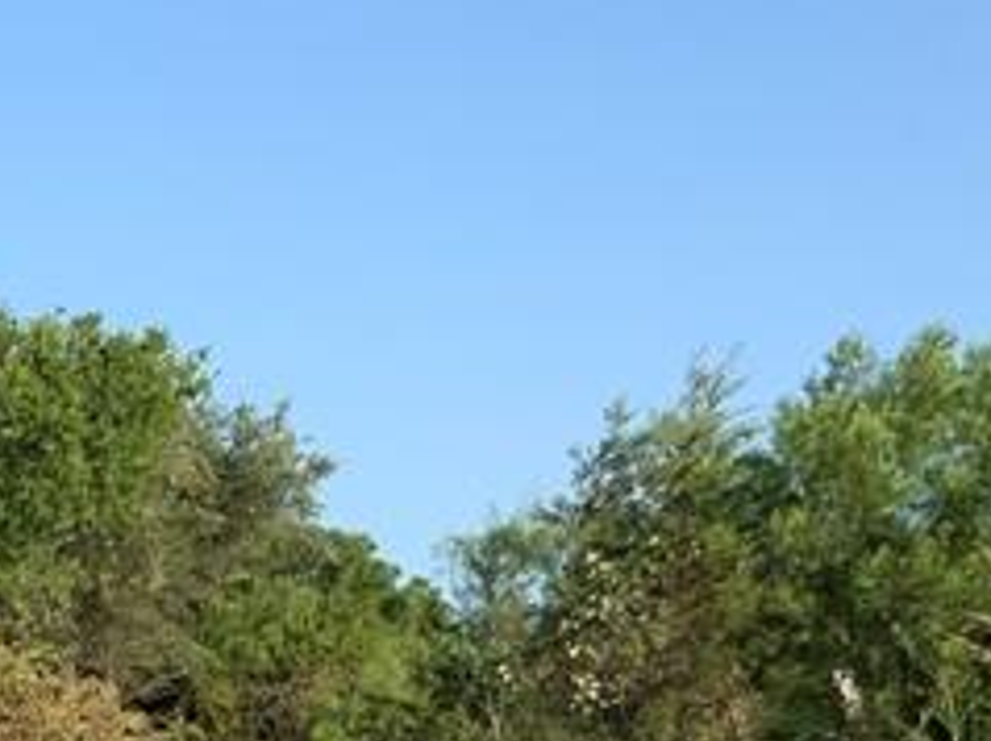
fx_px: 3575
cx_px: -570
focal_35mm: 125
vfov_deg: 11.6
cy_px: 908
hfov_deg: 14.5
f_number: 1.8
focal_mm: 3
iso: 16
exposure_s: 1/1279
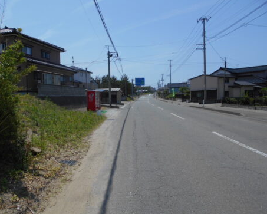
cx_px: 123
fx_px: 221
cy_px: 109
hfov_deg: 62.1
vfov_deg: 51.6
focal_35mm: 28
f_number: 3.2
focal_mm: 4.6
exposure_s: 1/1600
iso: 80
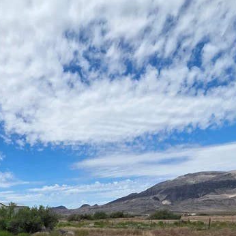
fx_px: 262
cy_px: 271
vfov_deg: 38.4
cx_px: 13
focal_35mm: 34
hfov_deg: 43.2
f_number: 1.9
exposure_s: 1/3126
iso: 40
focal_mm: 2.2
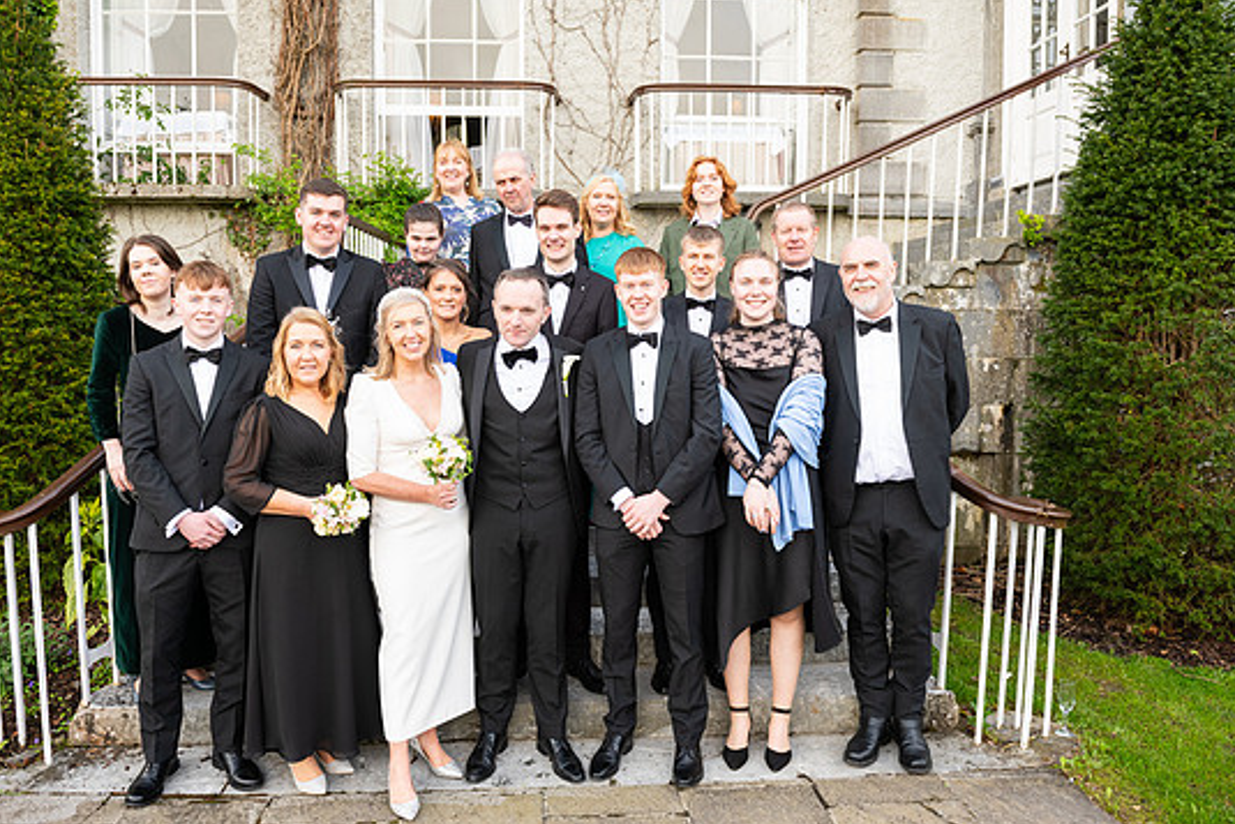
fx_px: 892
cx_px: 598
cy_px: 403
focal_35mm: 26
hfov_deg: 69.4
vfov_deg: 49.6
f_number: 5.6
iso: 320
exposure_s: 1/200
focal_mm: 24
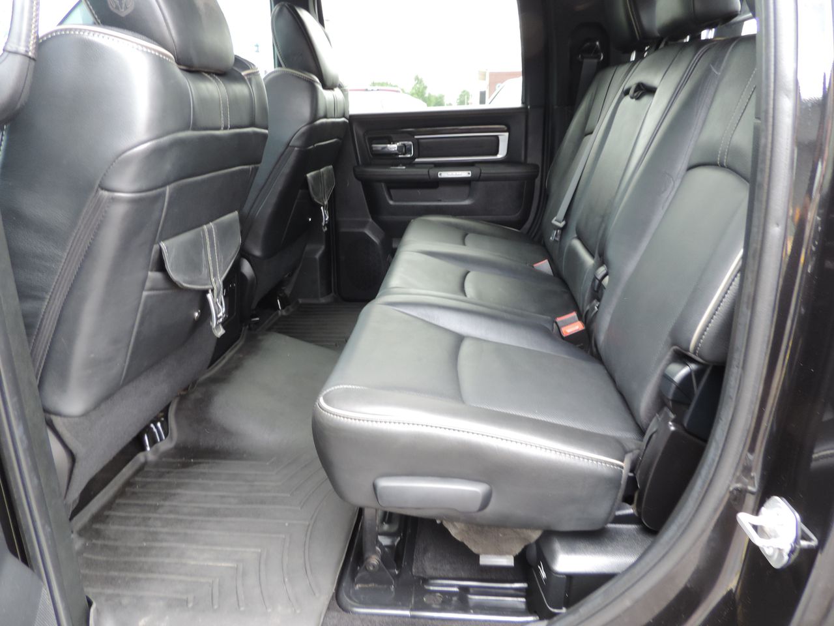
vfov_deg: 56.8
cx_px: 417
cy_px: 313
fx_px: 578
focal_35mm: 24
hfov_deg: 71.6
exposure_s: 1/30
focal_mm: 4.3
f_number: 3
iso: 160
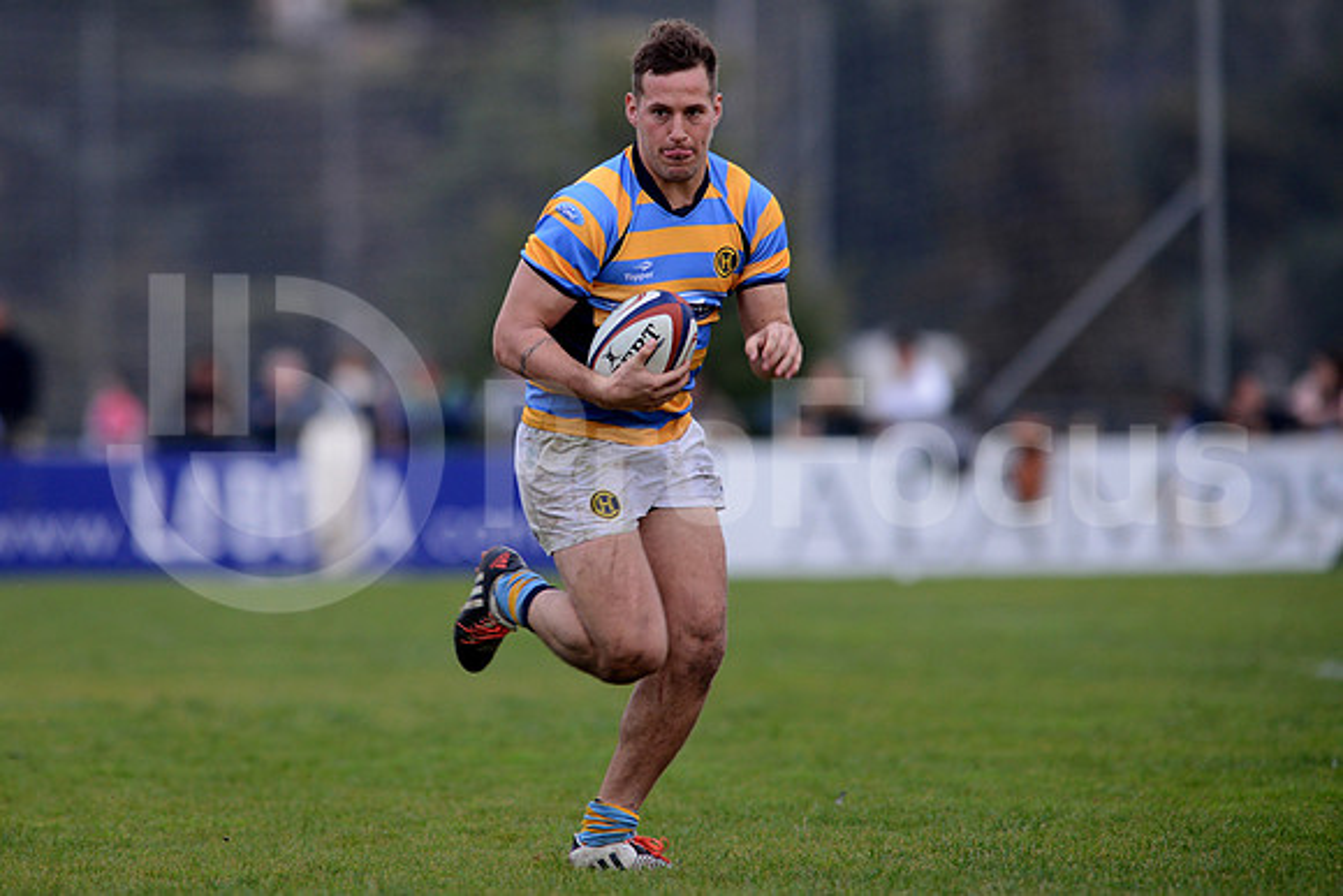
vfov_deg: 3.3
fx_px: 15671
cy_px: 448
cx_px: 672
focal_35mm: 420
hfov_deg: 4.9
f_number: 4
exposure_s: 1/640
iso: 1100
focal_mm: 420
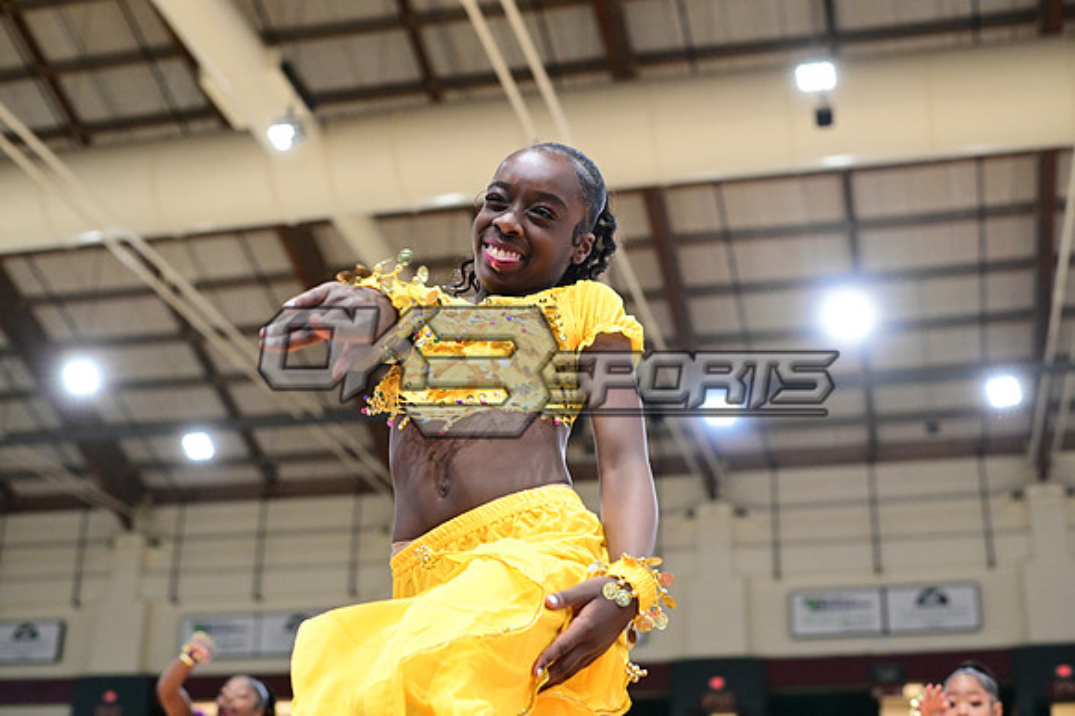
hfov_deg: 39.6
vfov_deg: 27.0
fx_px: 1492
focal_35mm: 50
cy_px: 358
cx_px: 538
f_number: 3.2
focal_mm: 50
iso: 6400
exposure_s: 1/1000
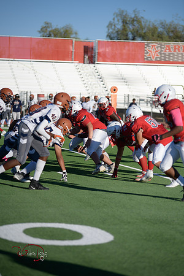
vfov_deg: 14.7
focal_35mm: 140
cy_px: 138
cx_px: 92
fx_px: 1073
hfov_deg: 9.8
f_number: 2.8
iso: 180
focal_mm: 140
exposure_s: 1/5000
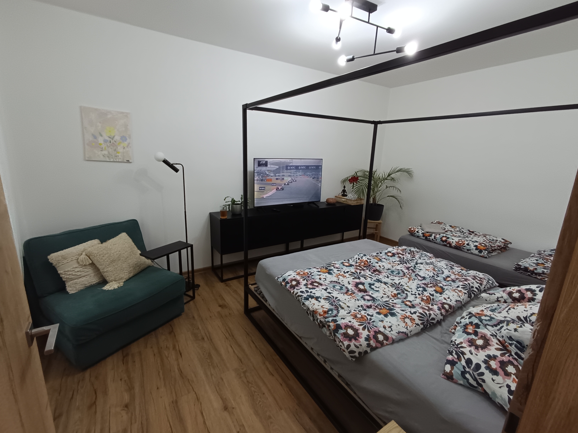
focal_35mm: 15
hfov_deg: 98.2
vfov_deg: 81.7
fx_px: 250
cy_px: 216
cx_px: 289
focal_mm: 1.65
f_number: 2.2
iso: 198
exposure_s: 1/50
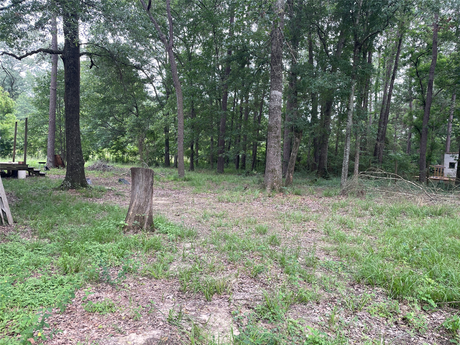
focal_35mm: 26
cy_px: 172
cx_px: 230
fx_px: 346
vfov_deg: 53.1
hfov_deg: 67.3
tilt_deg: -2.9
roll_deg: -2.2
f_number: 1.6
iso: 40
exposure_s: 1/121
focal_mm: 4.2
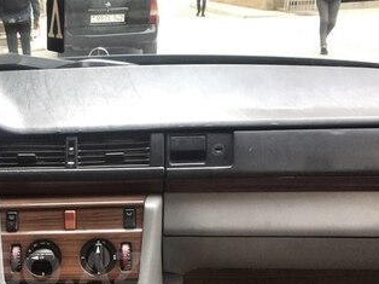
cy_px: 270
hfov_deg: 30.0
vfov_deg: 23.2
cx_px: 18
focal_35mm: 61
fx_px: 667
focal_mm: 4.15
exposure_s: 1/100
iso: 40
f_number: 2.2
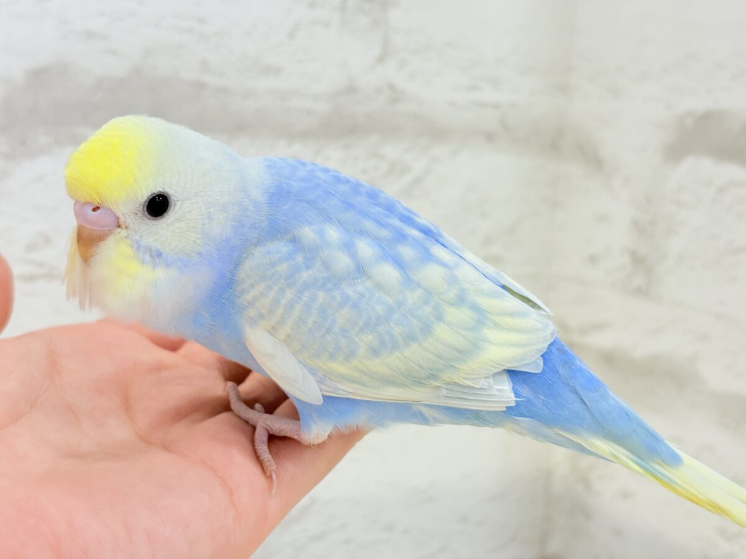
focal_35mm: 52
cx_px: 373
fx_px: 1121
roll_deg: -2.5
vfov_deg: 28.0
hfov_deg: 36.8
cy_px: 280
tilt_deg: -7.6
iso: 80
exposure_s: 1/100
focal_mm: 5.96
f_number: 1.6
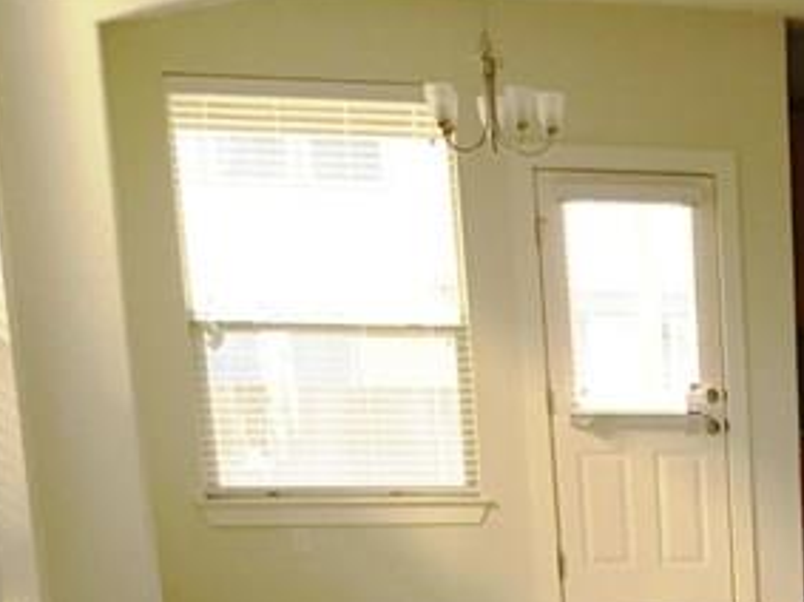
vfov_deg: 12.8
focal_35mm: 105
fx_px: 2438
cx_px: 1139
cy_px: 1073
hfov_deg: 17.2
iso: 40
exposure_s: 1/30
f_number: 2.2
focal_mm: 4.15
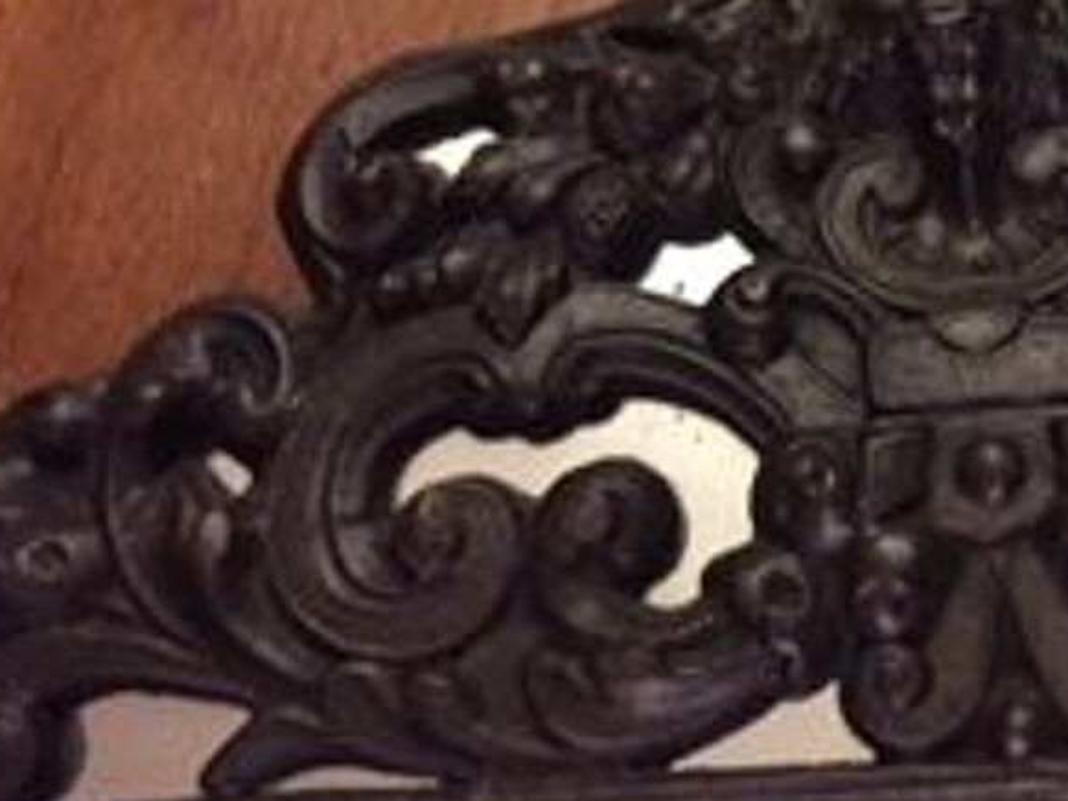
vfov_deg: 28.8
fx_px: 1543
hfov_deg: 36.5
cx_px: 897
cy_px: 219
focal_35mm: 50
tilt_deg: -69.0
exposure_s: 1/17
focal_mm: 4.15
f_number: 2.2
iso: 400
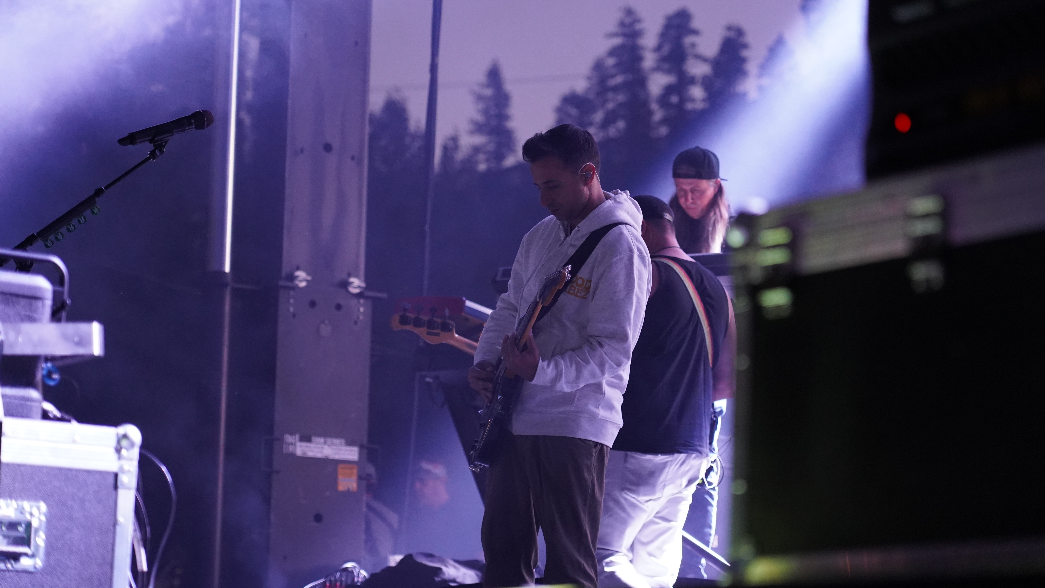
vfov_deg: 10.9
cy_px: 252
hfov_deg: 19.3
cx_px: 525
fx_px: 3076
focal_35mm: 111
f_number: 4
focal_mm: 105
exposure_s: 1/160
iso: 5000
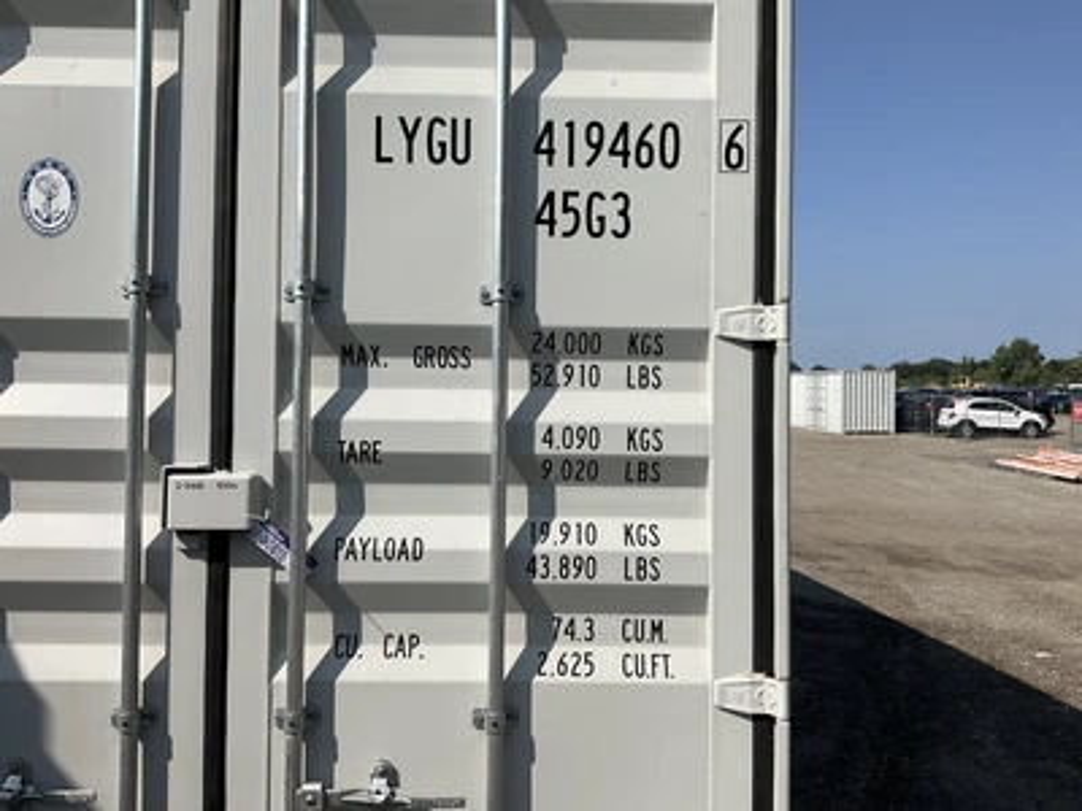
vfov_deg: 48.2
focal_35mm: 29
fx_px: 906
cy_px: 406
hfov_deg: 61.7
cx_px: 541
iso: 25
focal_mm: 3
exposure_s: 1/3322
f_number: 1.8
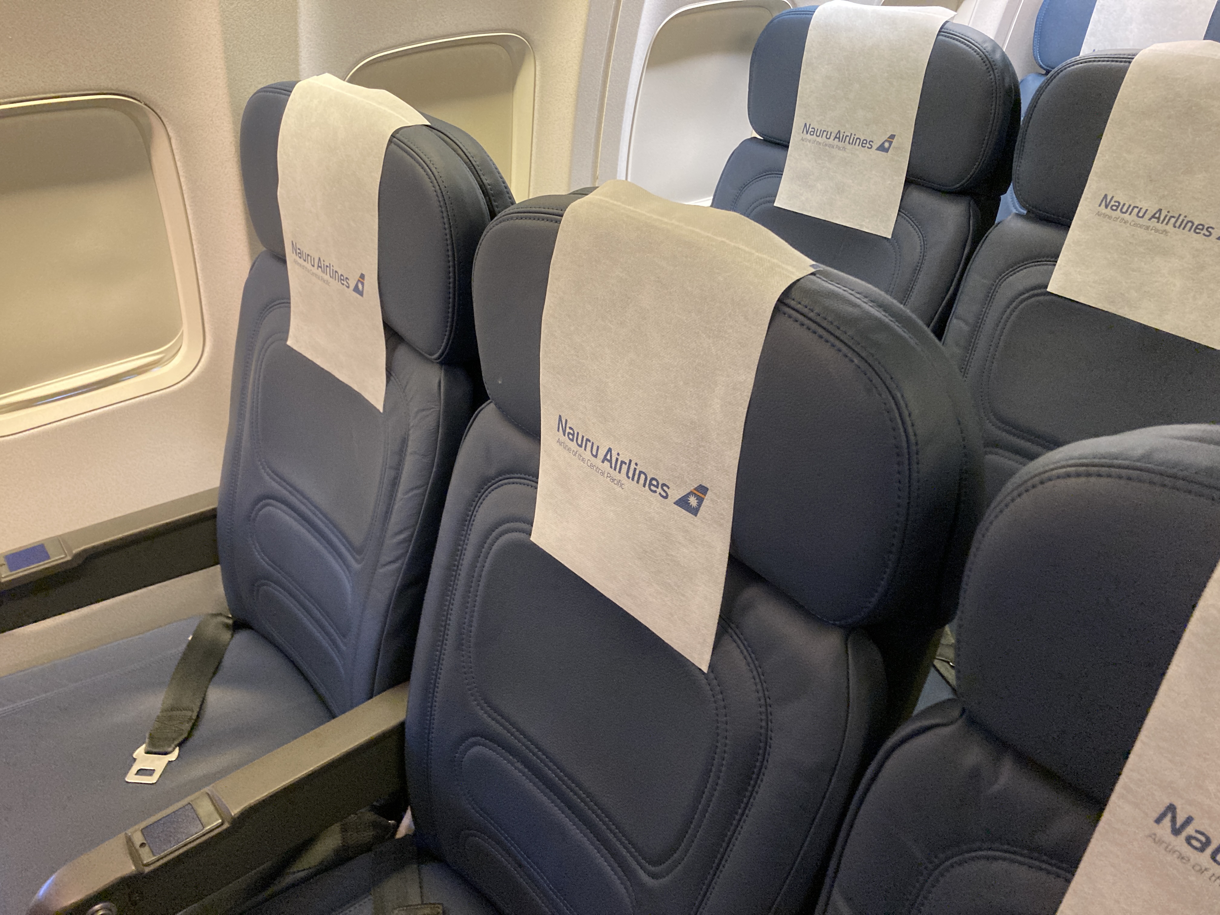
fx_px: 987
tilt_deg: -31.1
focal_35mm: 28
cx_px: 610
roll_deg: +0.6
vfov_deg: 49.7
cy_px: 458
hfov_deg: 63.4
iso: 400
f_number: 1.8
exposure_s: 1/40
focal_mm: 3.99
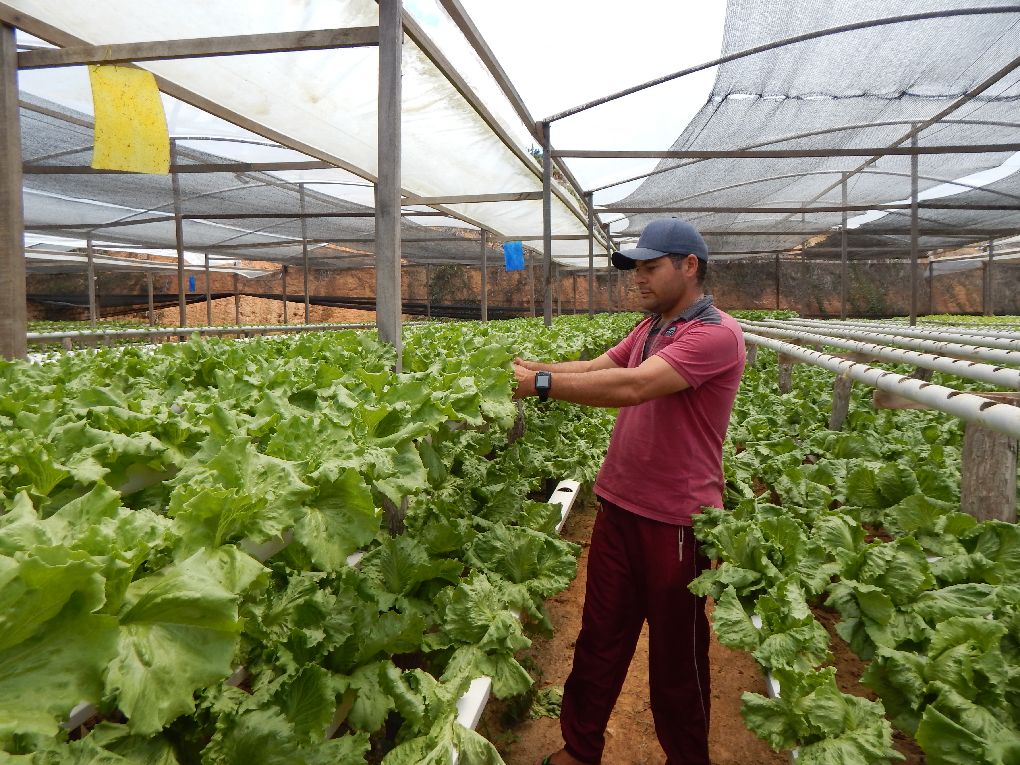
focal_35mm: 22
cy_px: 382
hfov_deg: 76.4
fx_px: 648
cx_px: 510
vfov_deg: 61.1
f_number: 3
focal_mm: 4
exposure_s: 1/500
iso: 125
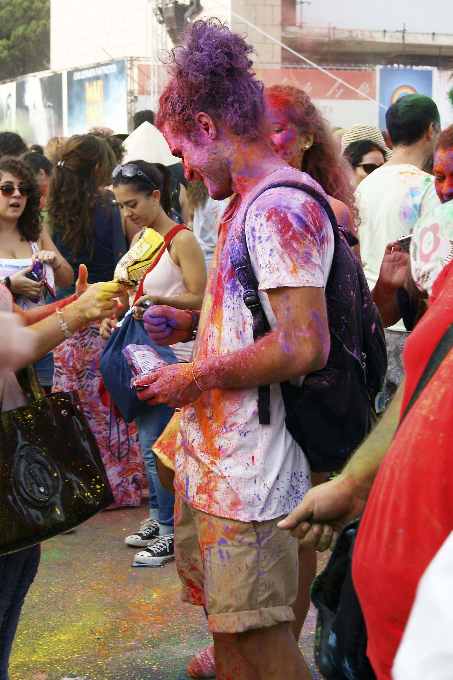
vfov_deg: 29.9
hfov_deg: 20.1
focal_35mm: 68
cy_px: 340
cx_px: 226
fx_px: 1276
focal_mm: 45
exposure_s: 1/100
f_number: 8
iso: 100
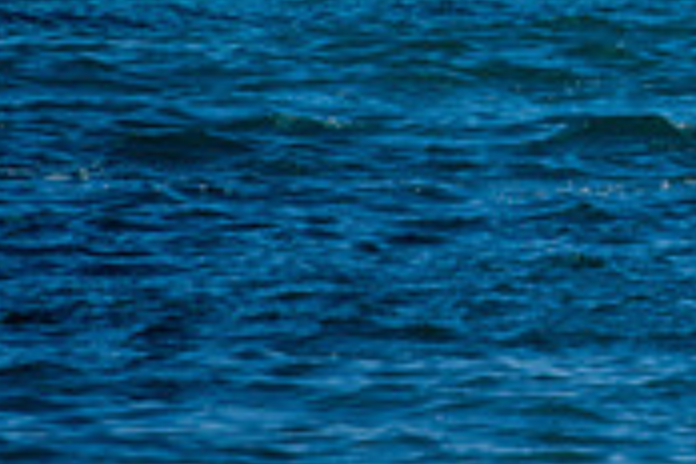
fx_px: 39669
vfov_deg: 0.7
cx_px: 1008
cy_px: -218
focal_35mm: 2052
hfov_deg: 1.0
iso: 360
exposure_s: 1/2000
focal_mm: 400
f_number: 5.6
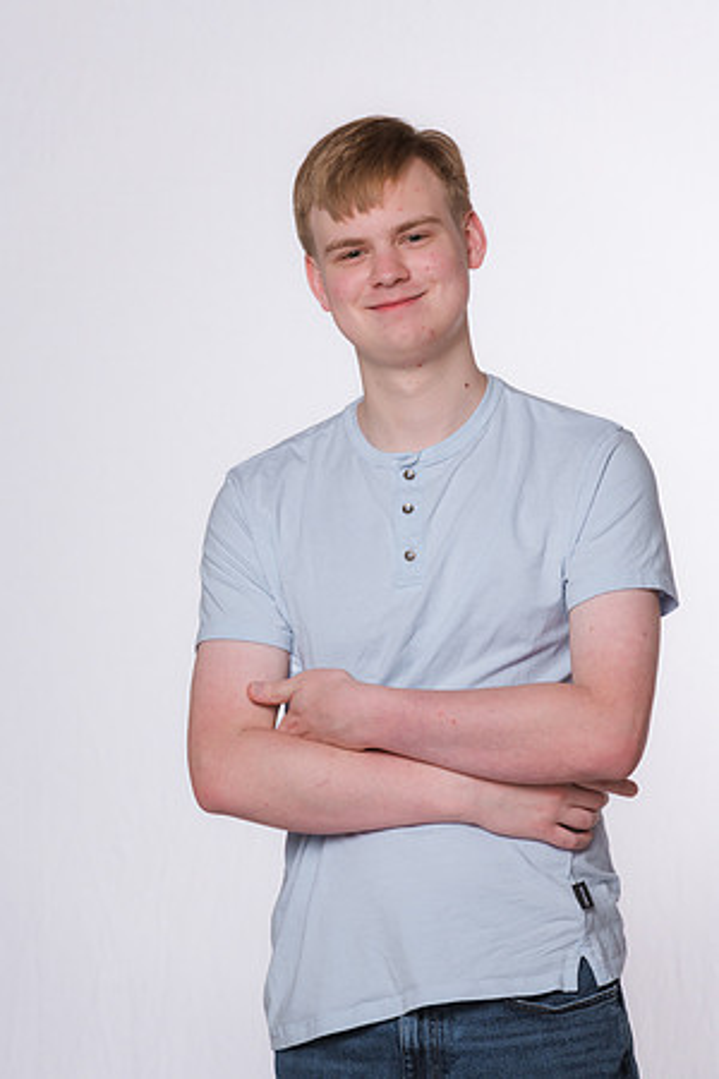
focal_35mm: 200
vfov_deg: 10.3
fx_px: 5991
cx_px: 360
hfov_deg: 6.9
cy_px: 540
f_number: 7.1
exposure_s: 1/400
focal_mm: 200
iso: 400
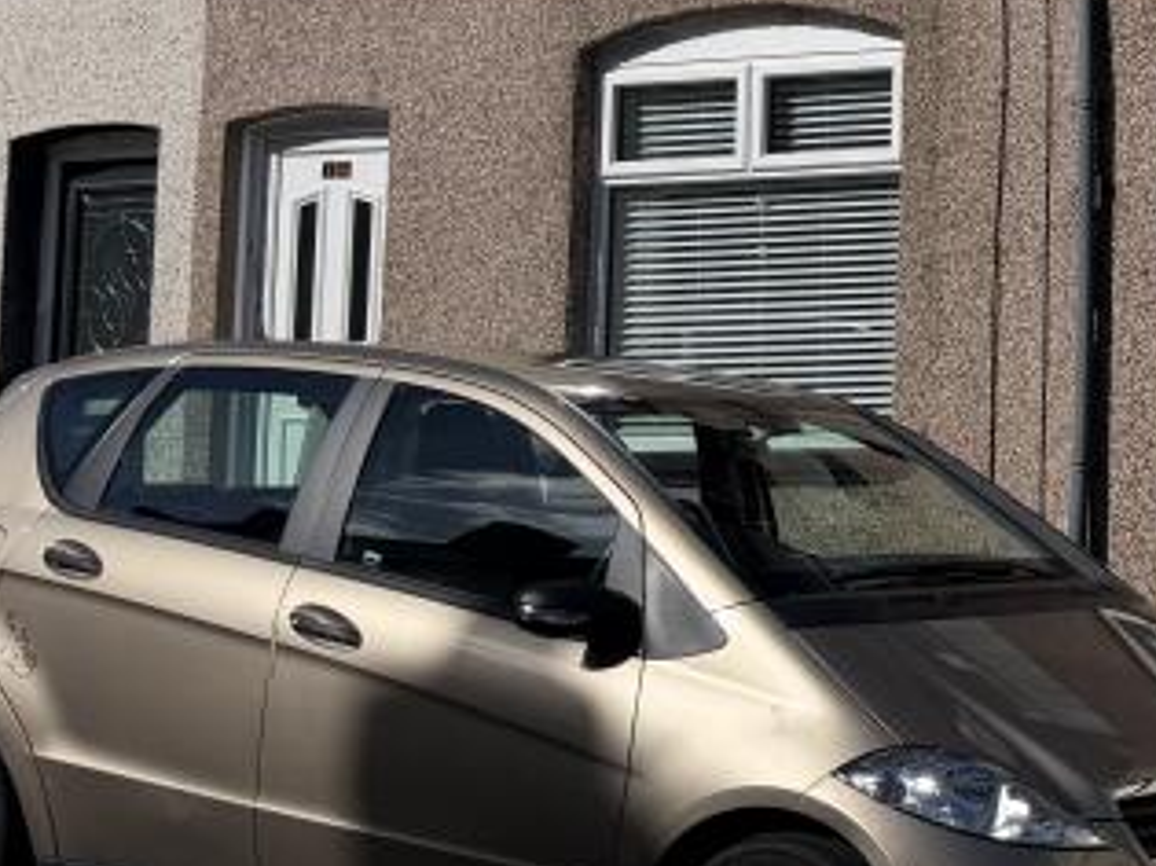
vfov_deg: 18.5
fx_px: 2604
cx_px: 1681
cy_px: 62
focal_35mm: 78
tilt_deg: +8.5
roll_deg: -0.8
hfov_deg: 21.4
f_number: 1.78
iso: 80
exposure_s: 1/11905
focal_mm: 6.76
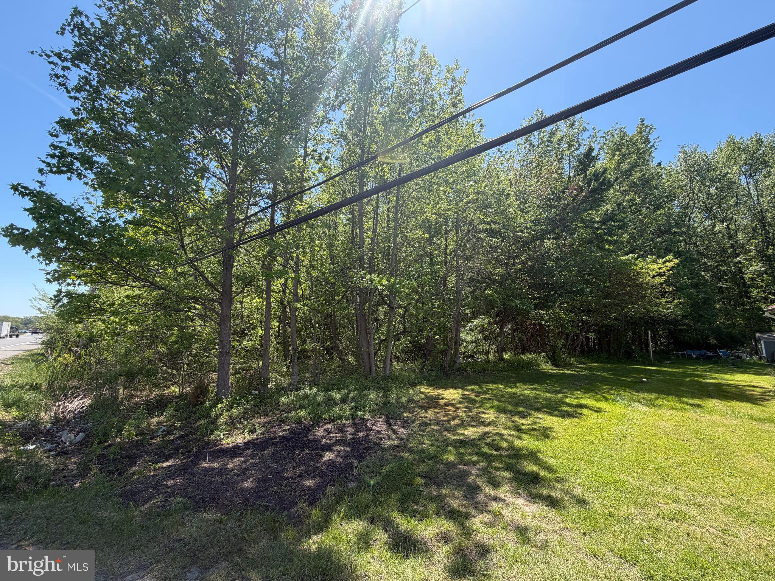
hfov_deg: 102.1
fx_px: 313
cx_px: 388
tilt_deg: +8.1
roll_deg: -0.7
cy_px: 290
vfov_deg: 85.7
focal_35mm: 14
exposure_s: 1/549
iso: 40
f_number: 2.2
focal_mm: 2.22
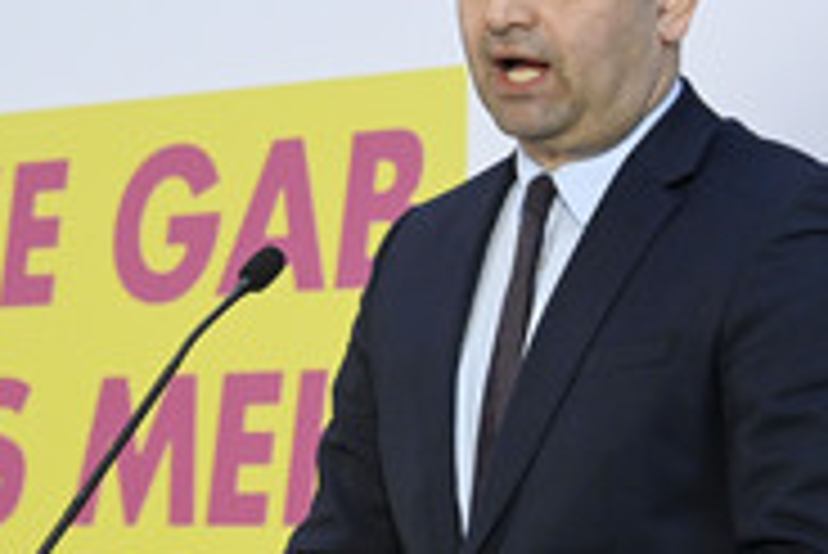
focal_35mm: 171
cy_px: 189
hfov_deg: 11.9
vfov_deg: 8.0
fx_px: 3936
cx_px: -25
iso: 5000
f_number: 5.6
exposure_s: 1/400
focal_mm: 70
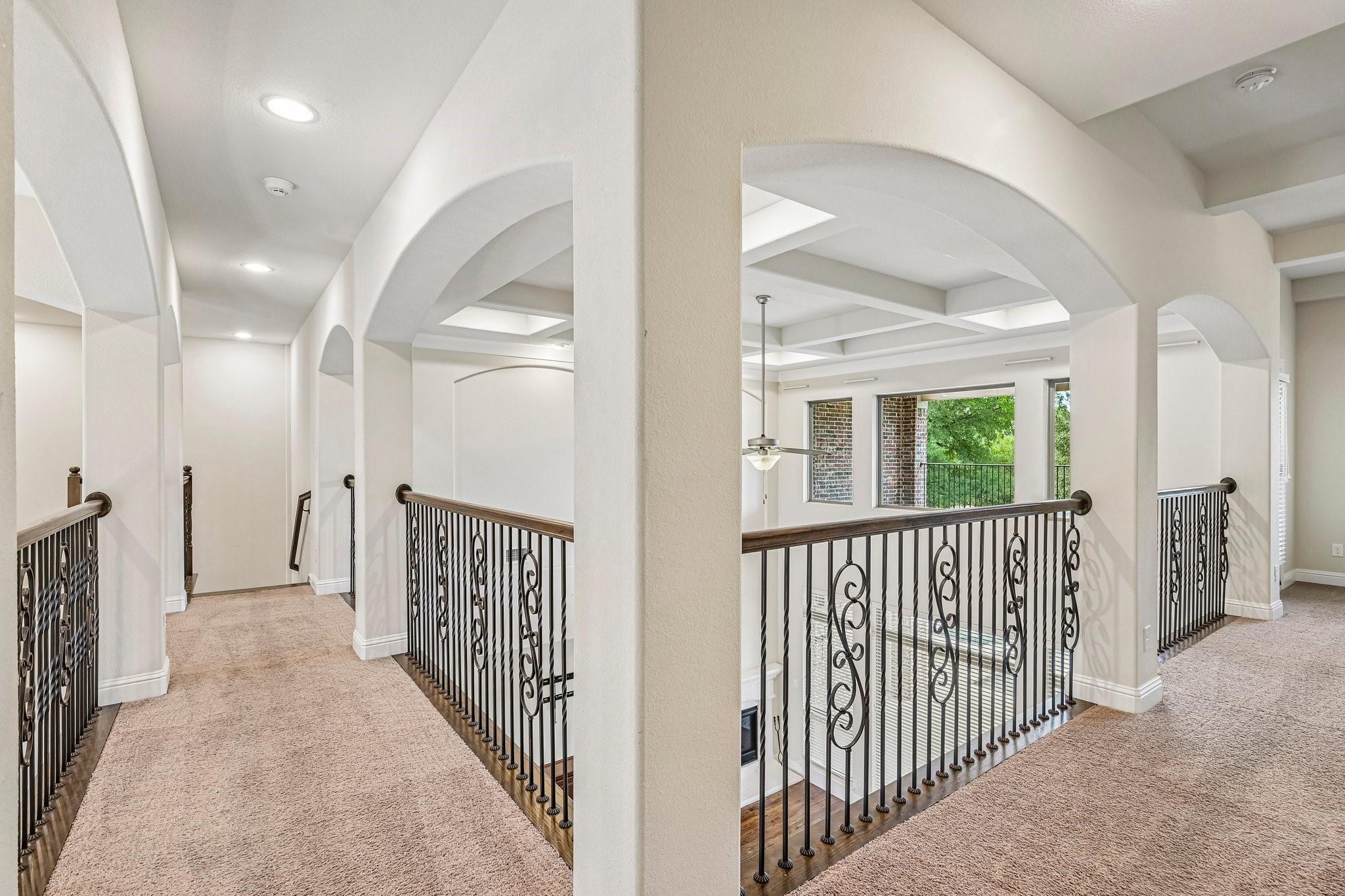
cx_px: 672
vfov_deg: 73.7
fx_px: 598
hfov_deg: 96.7
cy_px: 448
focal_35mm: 16
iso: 400
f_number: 8
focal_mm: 16
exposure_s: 1/20
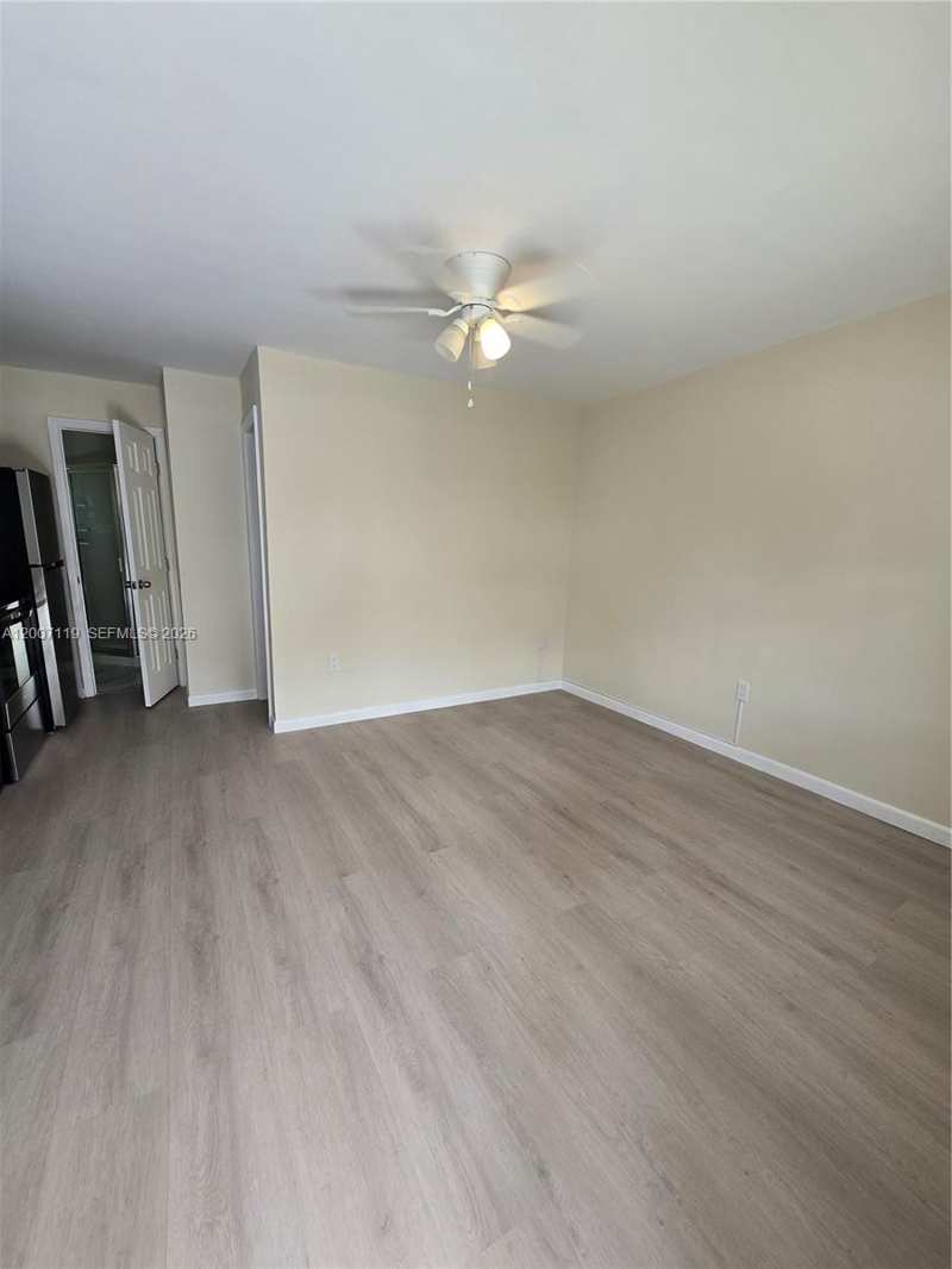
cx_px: 476
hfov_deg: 89.9
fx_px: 477
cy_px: 634
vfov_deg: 106.2
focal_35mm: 13
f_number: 2.2
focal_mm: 2.2
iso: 64
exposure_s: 1/120
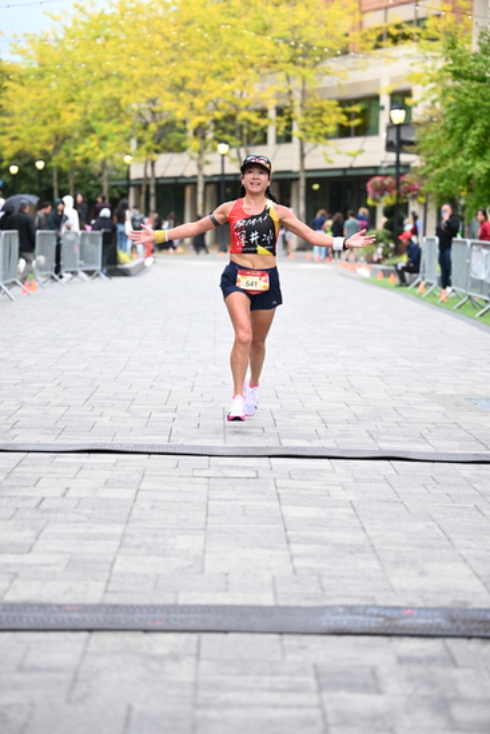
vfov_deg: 22.9
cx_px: 245
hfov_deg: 15.4
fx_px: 1816
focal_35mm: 89
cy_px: 367
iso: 1250
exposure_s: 1/1600
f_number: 2.8
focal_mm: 89
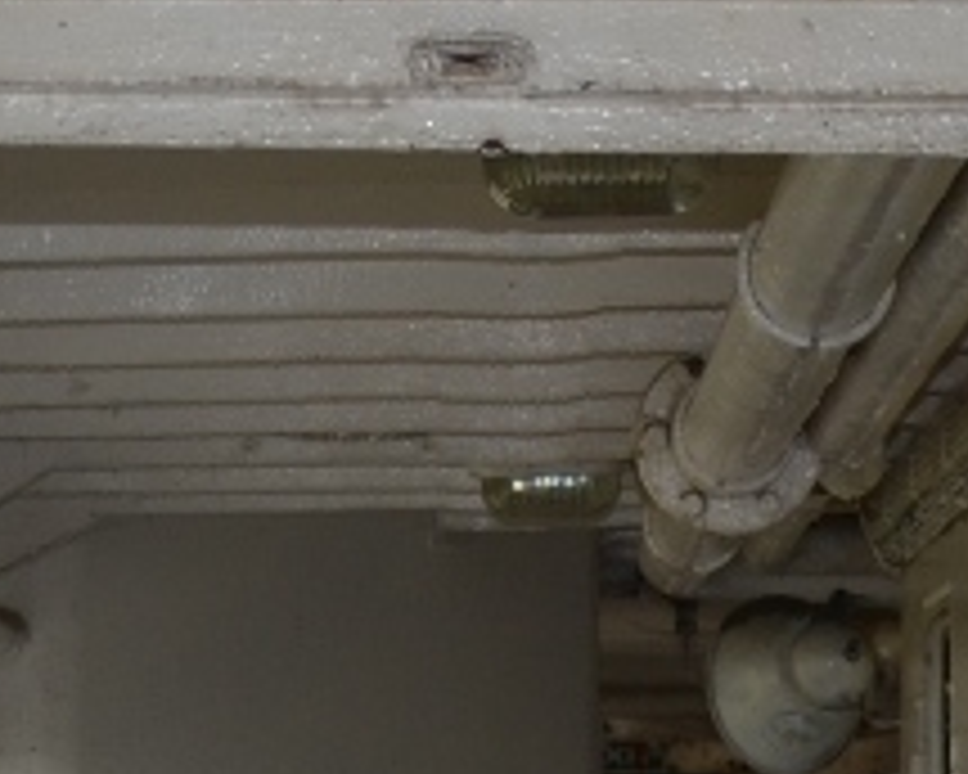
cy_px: 1415
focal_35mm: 253
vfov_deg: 6.0
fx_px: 7248
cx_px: 461
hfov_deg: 7.6
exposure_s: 1/125
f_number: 4
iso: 100
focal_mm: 24
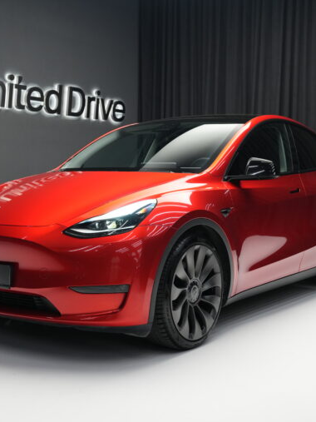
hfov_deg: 28.5
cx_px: 126
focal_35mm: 51
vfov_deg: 37.5
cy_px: 212
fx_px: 621
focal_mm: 35
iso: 1600
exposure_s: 1/40
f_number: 4
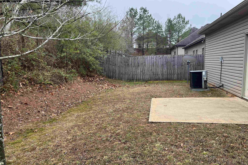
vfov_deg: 46.4
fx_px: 193
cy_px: 81
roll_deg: +0.8
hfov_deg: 65.5
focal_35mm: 28
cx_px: 126
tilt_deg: -6.9
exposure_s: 1/304
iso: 50
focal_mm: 5.1
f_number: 1.6
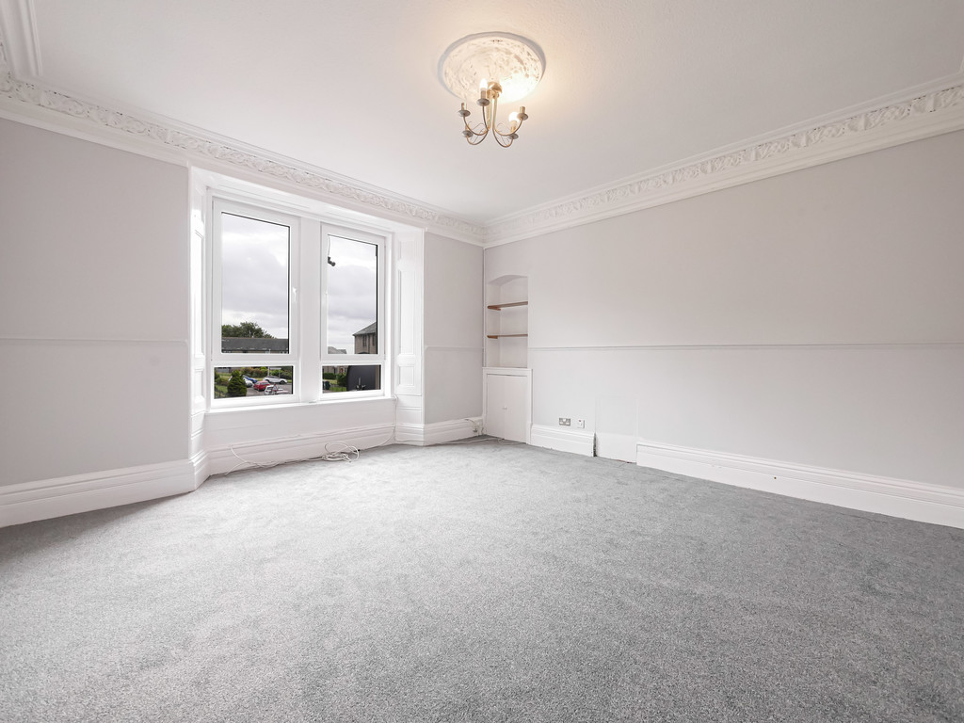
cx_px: 482
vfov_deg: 85.7
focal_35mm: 14
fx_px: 390
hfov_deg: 102.1
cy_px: 362
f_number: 4
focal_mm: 7
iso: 800
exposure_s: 1/60
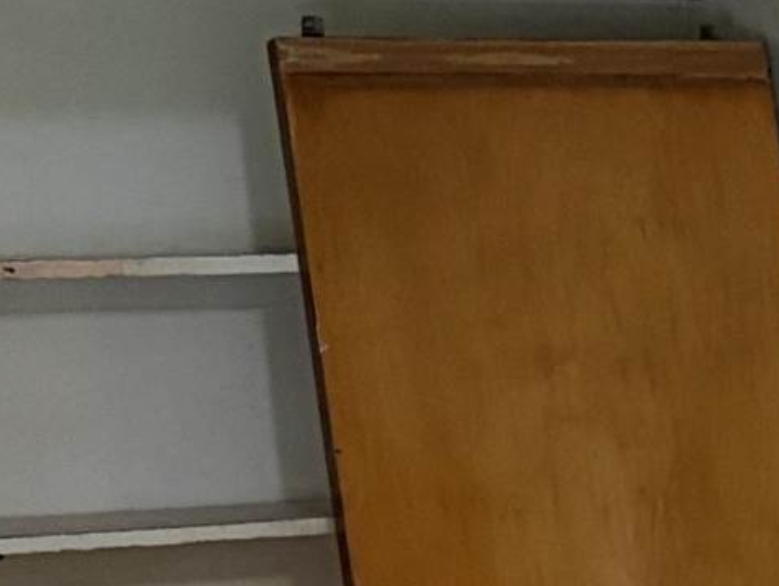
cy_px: 707
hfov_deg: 10.2
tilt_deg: -6.0
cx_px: 1873
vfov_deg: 8.7
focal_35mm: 168
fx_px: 3784
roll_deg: +1.7
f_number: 1.6
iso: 400
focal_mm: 5.96
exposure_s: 1/40
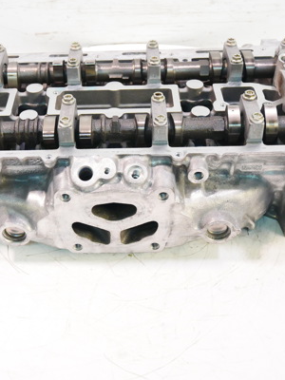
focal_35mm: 48
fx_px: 527
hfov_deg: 30.1
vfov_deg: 39.6
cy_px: 169
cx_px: 106
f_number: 3.8
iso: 1000
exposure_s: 1/60
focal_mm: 15
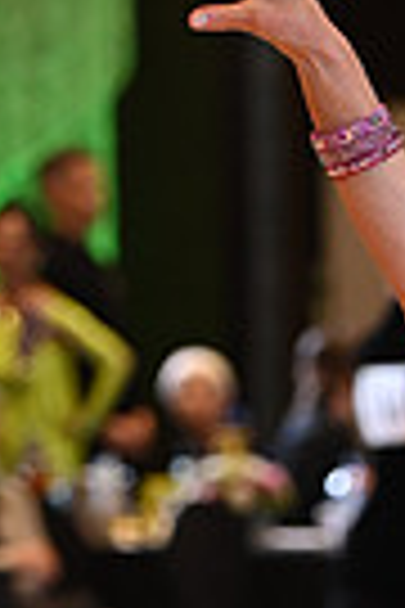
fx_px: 8859
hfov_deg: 2.6
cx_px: 763
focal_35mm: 525
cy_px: 1013
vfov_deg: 3.9
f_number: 4
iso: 2500
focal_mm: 122
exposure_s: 1/400
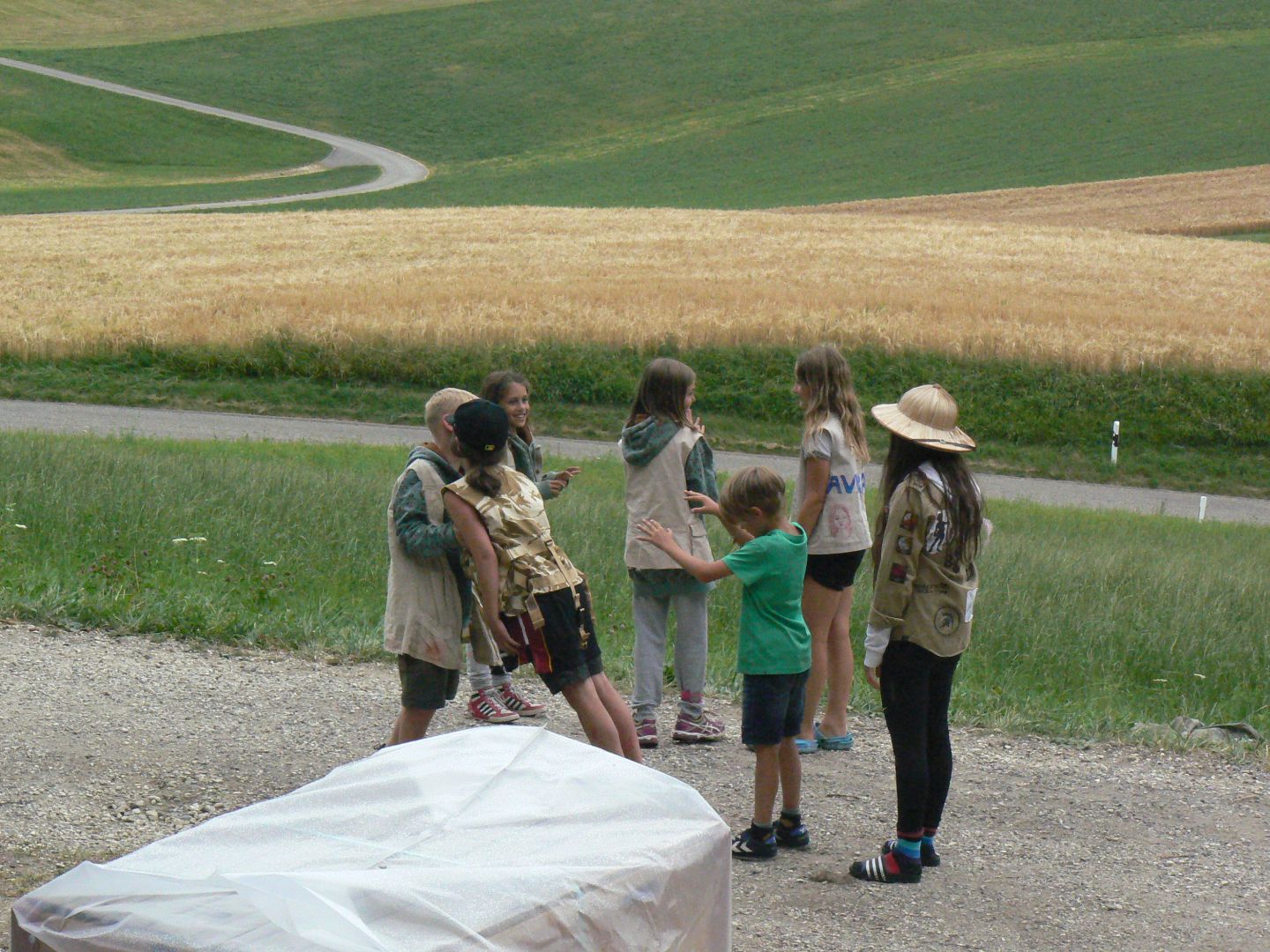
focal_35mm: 106
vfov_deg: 14.0
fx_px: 3889
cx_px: 635
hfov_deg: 18.5
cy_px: 476
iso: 400
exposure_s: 1/400
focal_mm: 17.7
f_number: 6.3
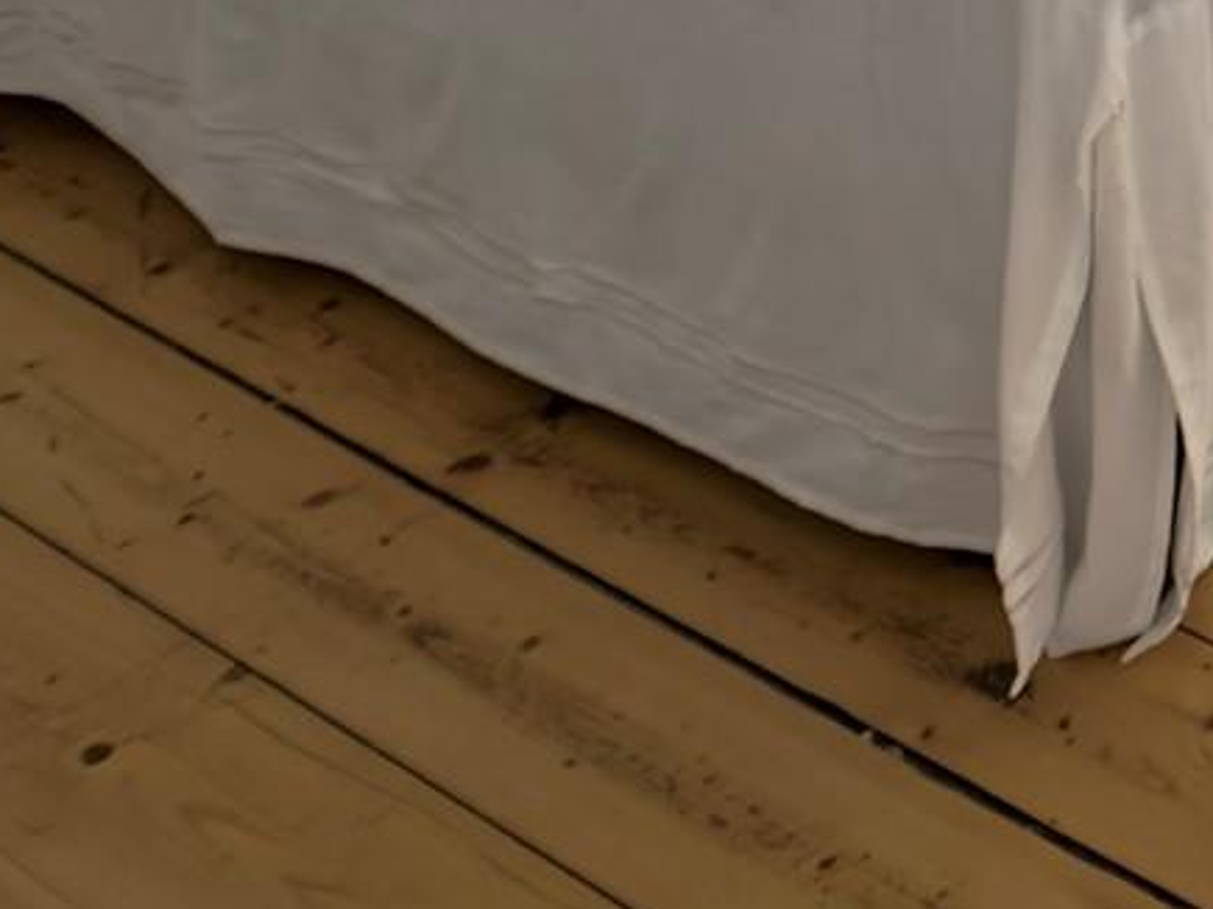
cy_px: -1126
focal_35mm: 113
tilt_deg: -8.7
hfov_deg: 15.9
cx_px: 1840
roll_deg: +0.4
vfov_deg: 11.3
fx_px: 3959
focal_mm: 6.76
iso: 200
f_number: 1.78
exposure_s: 1/232
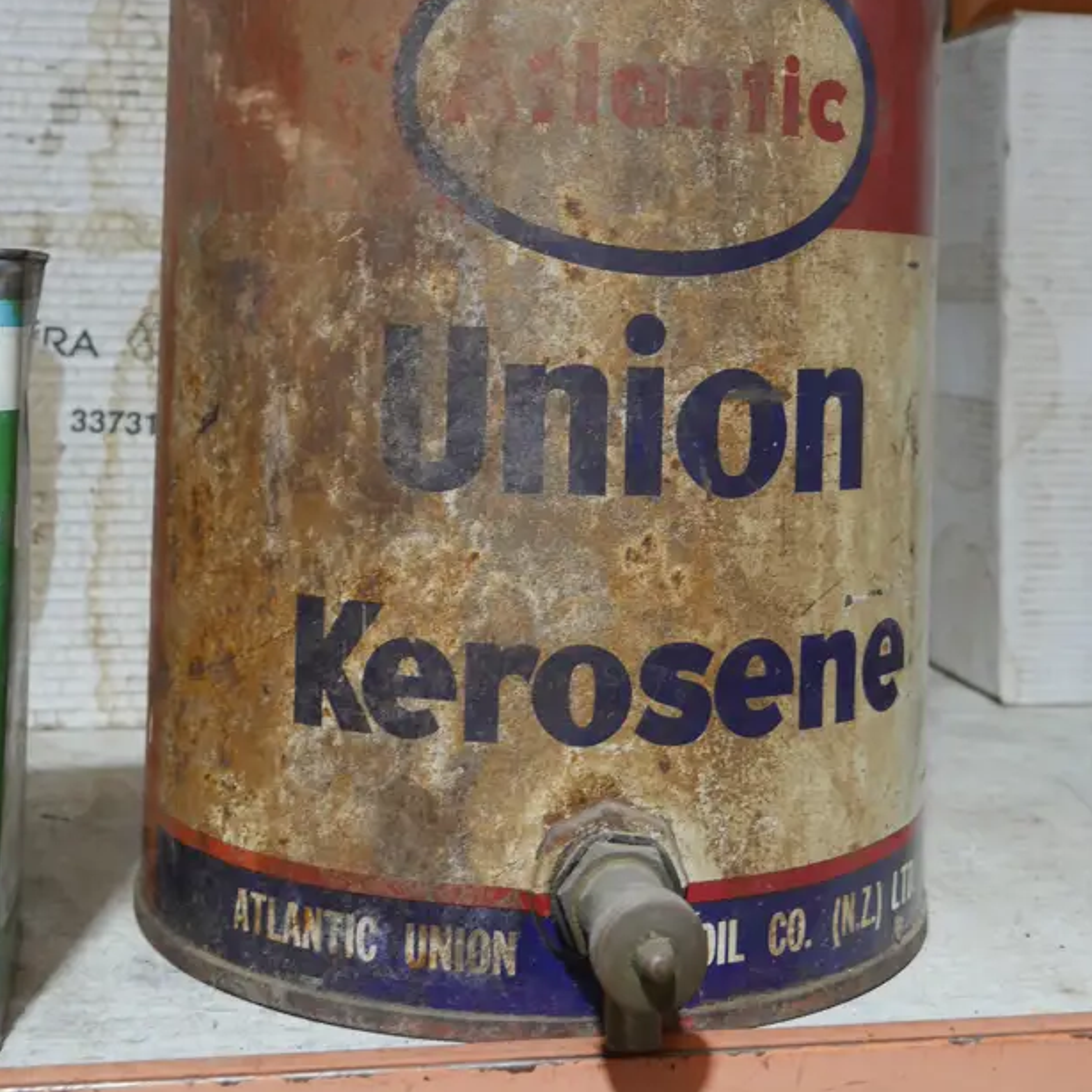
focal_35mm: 50
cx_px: 565
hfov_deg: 34.0
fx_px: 1785
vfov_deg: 33.2
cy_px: 249
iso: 500
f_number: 4
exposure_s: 1/60
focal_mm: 17
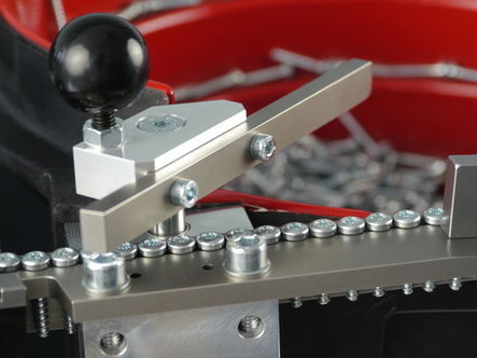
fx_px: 1681
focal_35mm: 122
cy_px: 160
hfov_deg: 16.2
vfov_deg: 12.1
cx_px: 244
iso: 400
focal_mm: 54
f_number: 5.6
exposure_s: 1/30
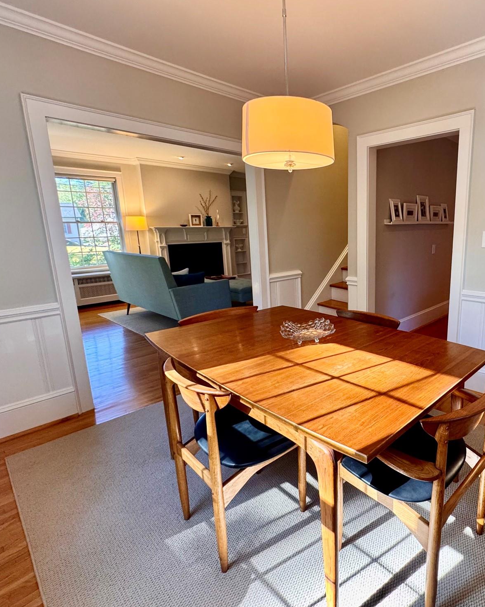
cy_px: 294
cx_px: 336
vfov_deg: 83.3
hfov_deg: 68.2
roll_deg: +0.5
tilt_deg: -12.3
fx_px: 341
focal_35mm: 19
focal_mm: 2.22
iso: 250
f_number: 2.2
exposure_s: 1/120
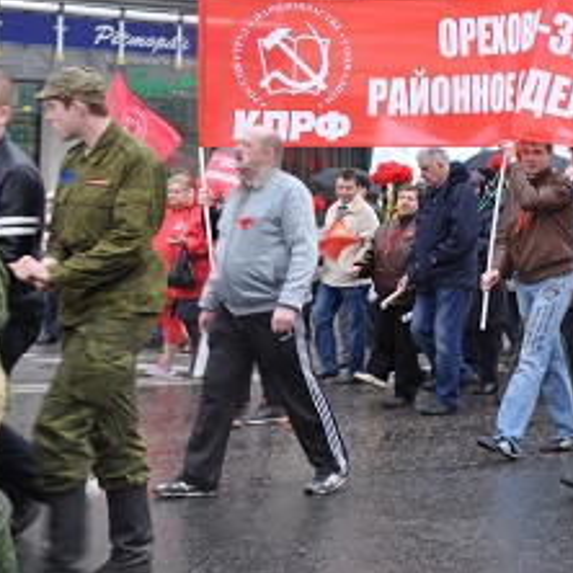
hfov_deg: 15.5
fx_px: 2060
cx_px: 592
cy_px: 146
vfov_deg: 15.8
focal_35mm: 110
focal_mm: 38
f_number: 6.3
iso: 200
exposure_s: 1/40
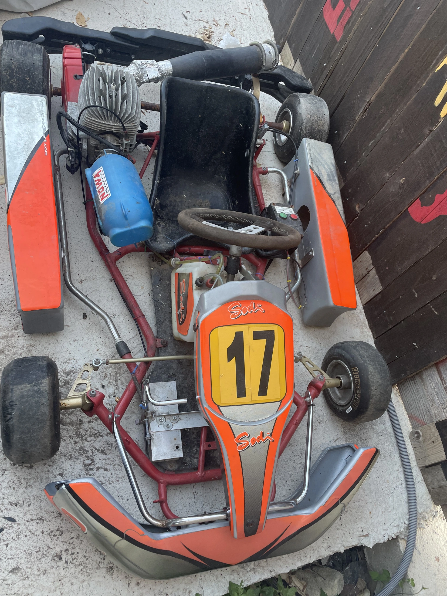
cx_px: 224
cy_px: 298
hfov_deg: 53.1
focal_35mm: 26
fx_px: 448
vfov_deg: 67.3
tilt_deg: -56.7
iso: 125
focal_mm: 4.2
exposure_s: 1/121
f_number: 1.6
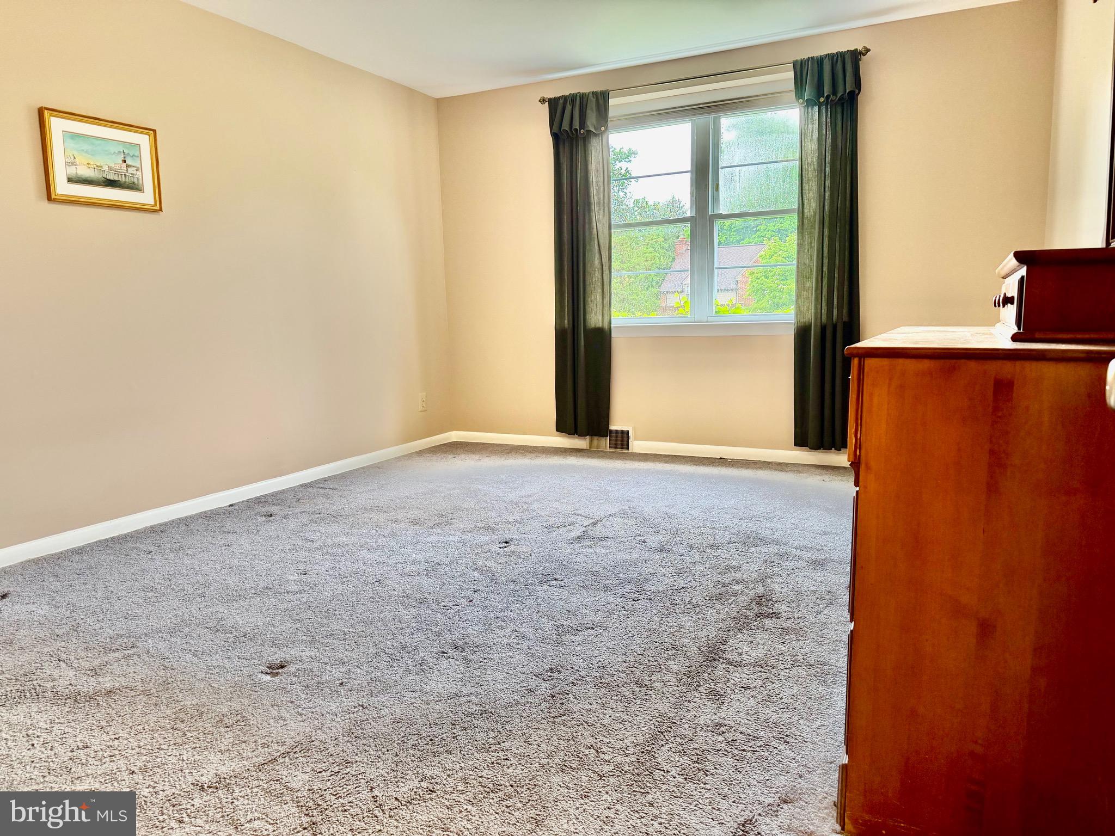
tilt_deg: -7.5
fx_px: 773
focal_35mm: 24
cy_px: 418
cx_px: 558
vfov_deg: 56.8
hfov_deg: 71.6
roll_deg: +1.5
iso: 160
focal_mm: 6.76
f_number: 1.78
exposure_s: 1/60
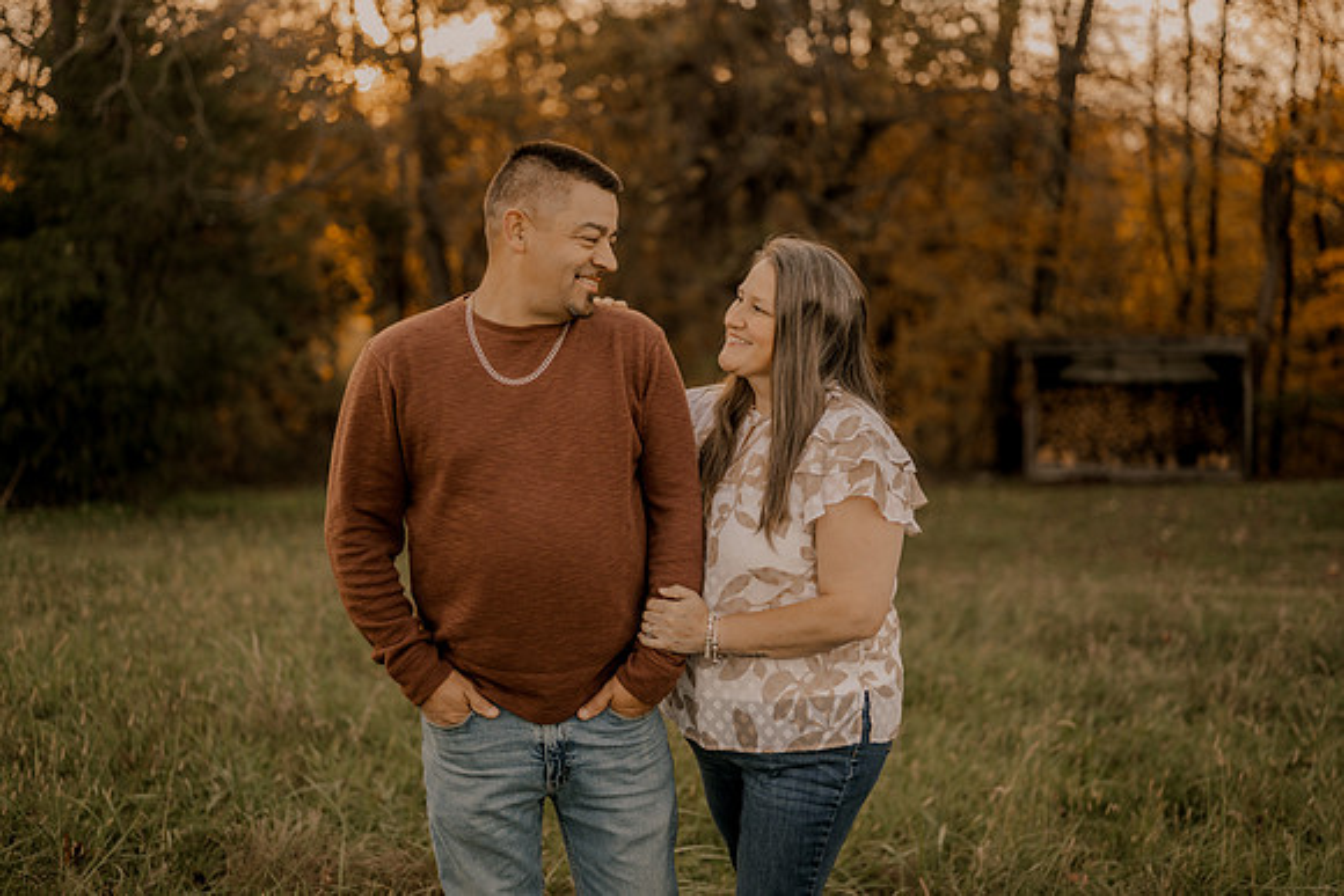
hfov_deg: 39.6
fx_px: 1867
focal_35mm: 50
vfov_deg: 27.0
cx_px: 672
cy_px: 448
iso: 250
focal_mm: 50
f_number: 1.8
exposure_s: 1/500
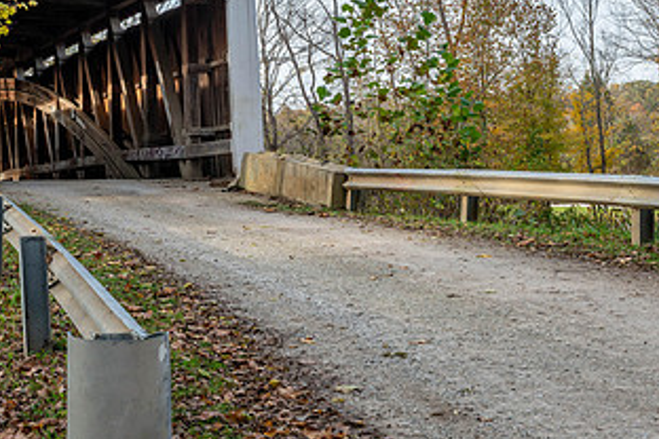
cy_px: 115
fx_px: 1519
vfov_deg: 16.4
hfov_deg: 24.2
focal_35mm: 83
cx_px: 158
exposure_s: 1/125
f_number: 10
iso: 400
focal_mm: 44
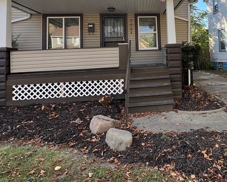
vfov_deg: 51.9
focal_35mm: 26
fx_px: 175
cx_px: 165
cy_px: 40
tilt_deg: +4.6
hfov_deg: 62.9
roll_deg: +2.3
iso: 32
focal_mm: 1.57
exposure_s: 1/236
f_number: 1.8
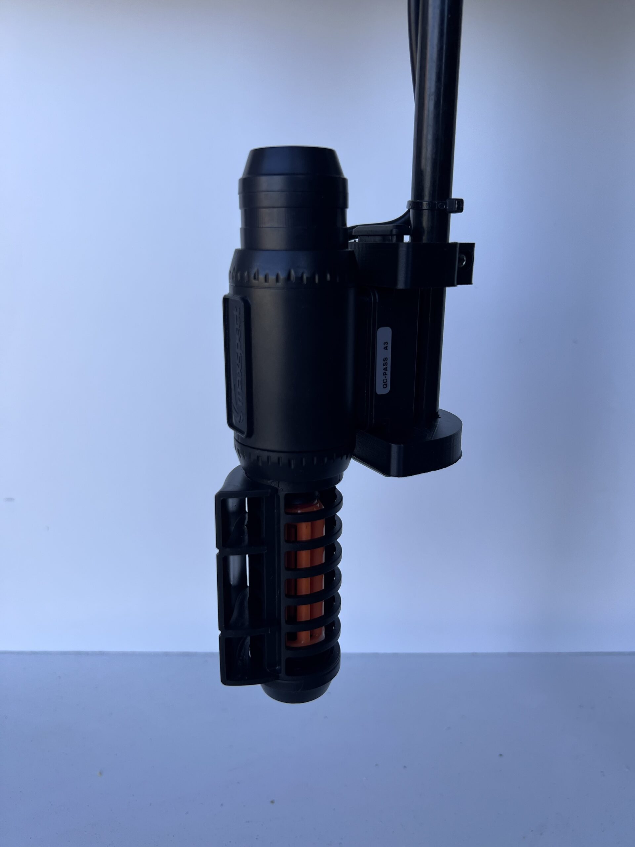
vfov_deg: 67.3
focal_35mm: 26
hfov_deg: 53.1
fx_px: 636
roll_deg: -0.8
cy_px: 424
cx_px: 318
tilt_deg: -12.4
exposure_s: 1/705
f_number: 1.5
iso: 50
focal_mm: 5.7
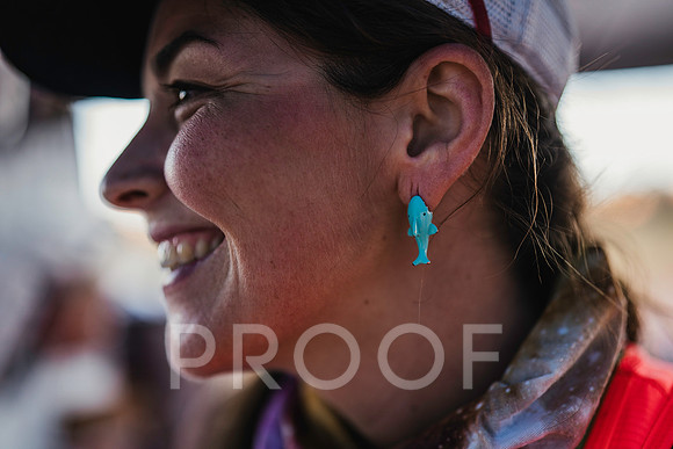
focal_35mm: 50
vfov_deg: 27.0
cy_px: 224
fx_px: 935
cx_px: 336
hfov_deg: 39.6
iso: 100
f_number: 1.4
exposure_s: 1/160
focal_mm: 50
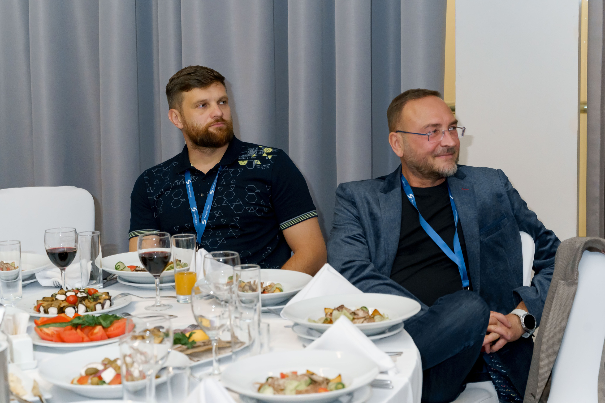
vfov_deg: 18.2
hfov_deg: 27.0
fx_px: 1260
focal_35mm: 75
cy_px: 202
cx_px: 302
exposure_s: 1/125
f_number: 5.6
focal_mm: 75
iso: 3200
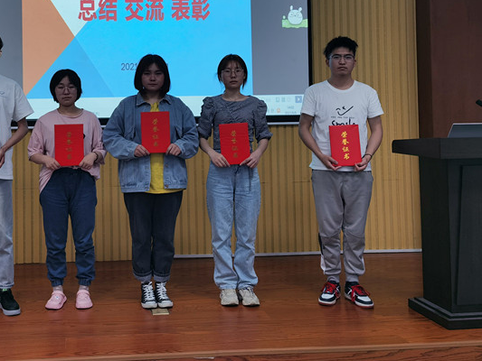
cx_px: 136
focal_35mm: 48
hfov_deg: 38.9
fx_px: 669
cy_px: 92
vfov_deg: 29.8
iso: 100
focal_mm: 5.56
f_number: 1.6
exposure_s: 1/100
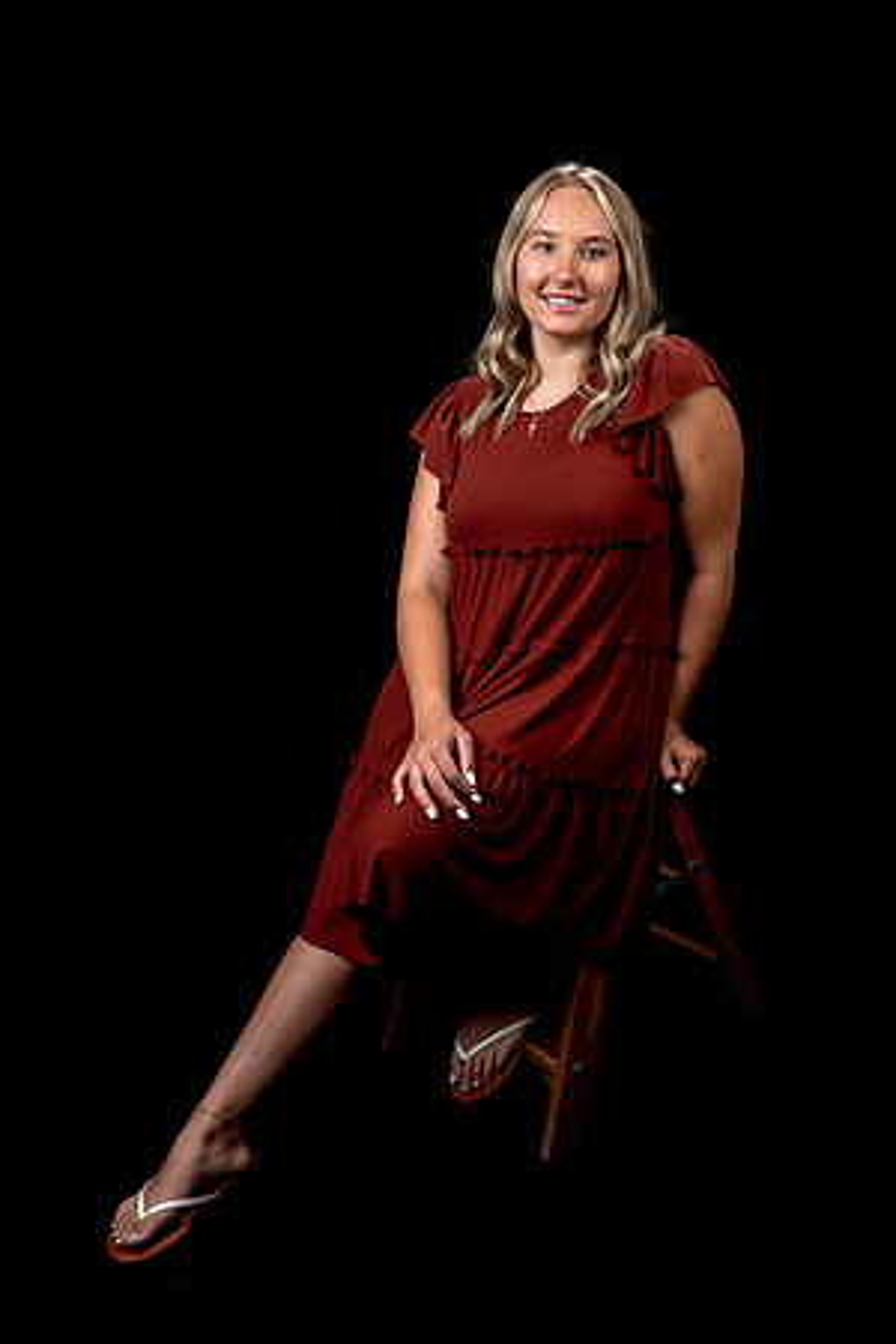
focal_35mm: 35
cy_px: 672
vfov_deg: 54.4
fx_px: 1307
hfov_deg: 37.9
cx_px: 448
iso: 100
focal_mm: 35
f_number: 5.6
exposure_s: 1/160
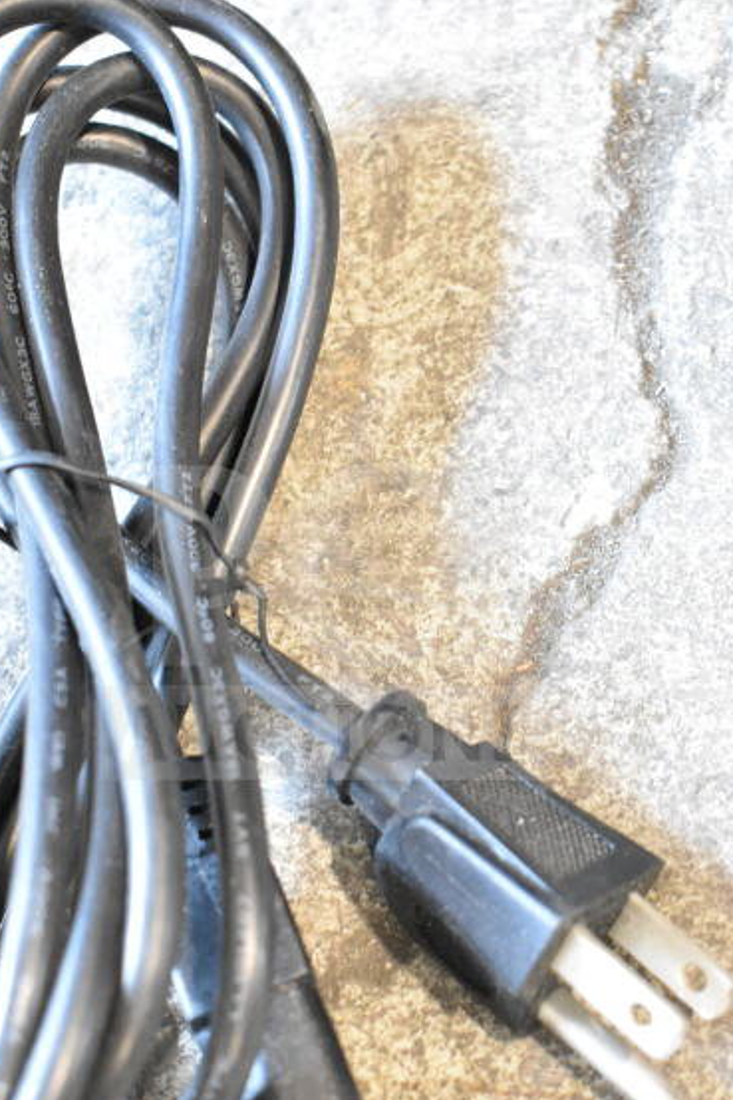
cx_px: 322
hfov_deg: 19.0
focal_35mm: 72
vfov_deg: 28.1
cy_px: 621
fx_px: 2195
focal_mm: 29
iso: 4000
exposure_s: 1/50
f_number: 4.2
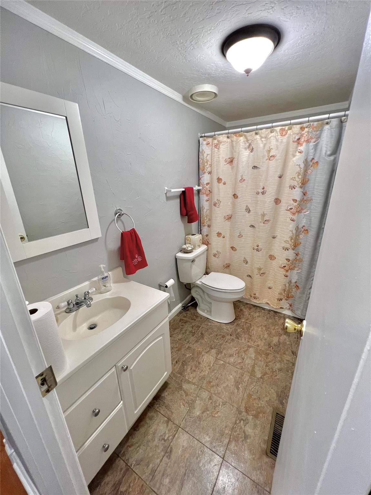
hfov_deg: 89.9
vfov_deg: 106.2
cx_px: 186
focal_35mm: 13
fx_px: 186
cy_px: 248
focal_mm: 1.57
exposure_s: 1/60
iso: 200
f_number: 1.8
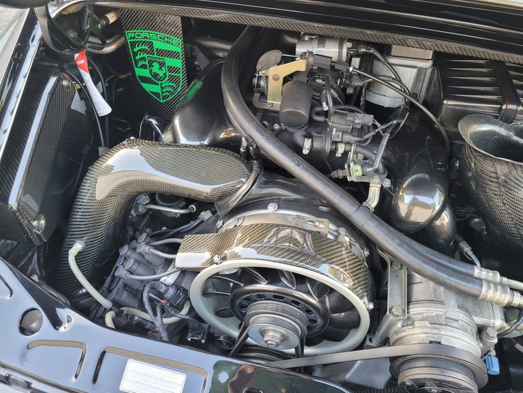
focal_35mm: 26
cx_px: 262
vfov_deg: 53.1
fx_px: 393
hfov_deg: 67.3
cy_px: 196
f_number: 1.8
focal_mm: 5.4
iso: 250
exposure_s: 1/50
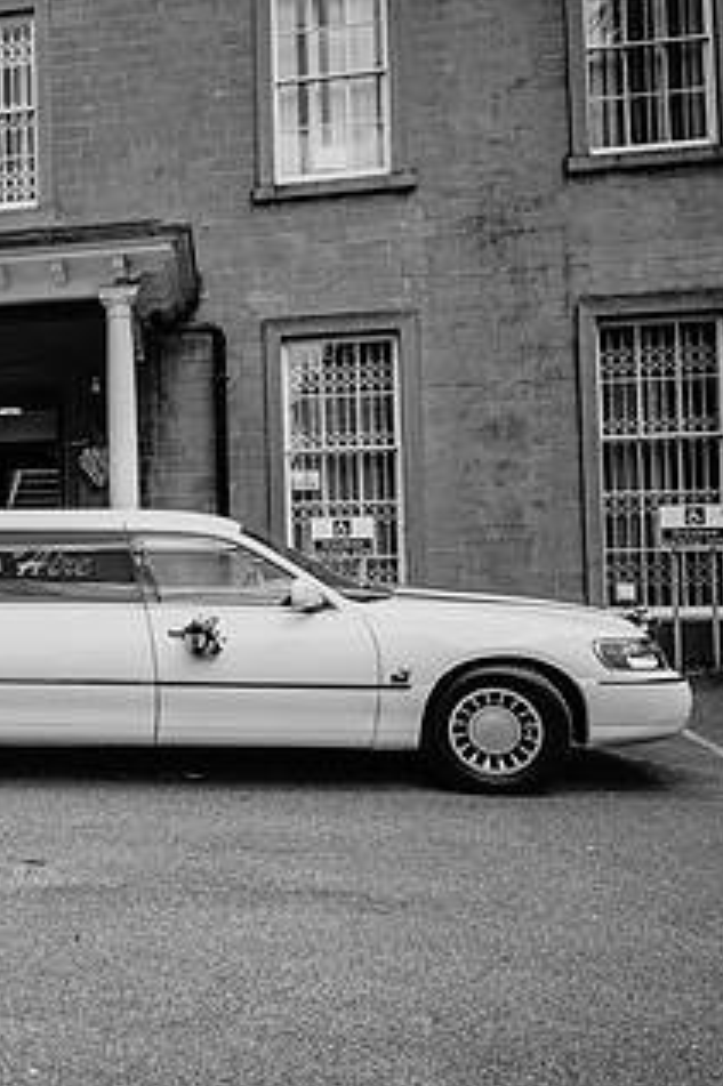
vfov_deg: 44.5
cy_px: 519
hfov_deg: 27.3
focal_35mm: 44
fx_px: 1327
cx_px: -113
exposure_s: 1/800
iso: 100
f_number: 4
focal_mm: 24
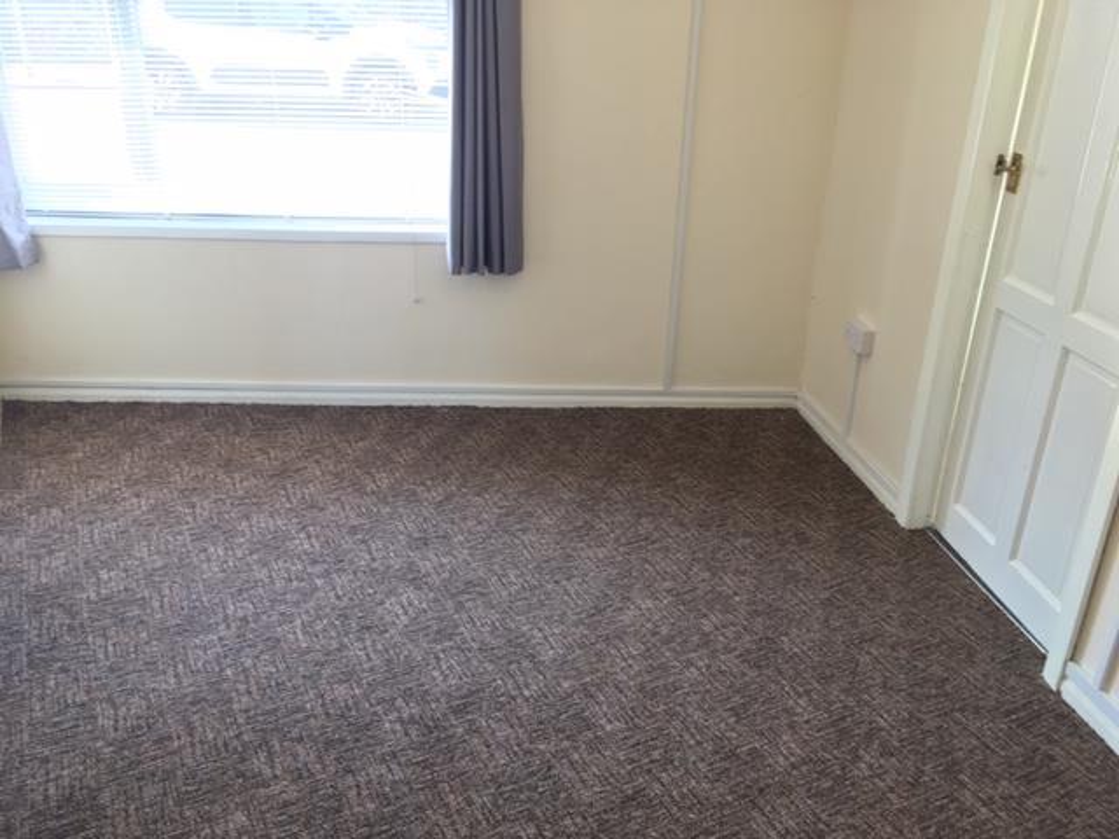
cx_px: 560
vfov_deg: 48.2
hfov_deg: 61.7
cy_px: 420
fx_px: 937
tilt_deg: -24.3
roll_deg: -2.1
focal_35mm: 29
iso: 40
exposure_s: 1/33
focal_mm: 4.15
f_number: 2.2
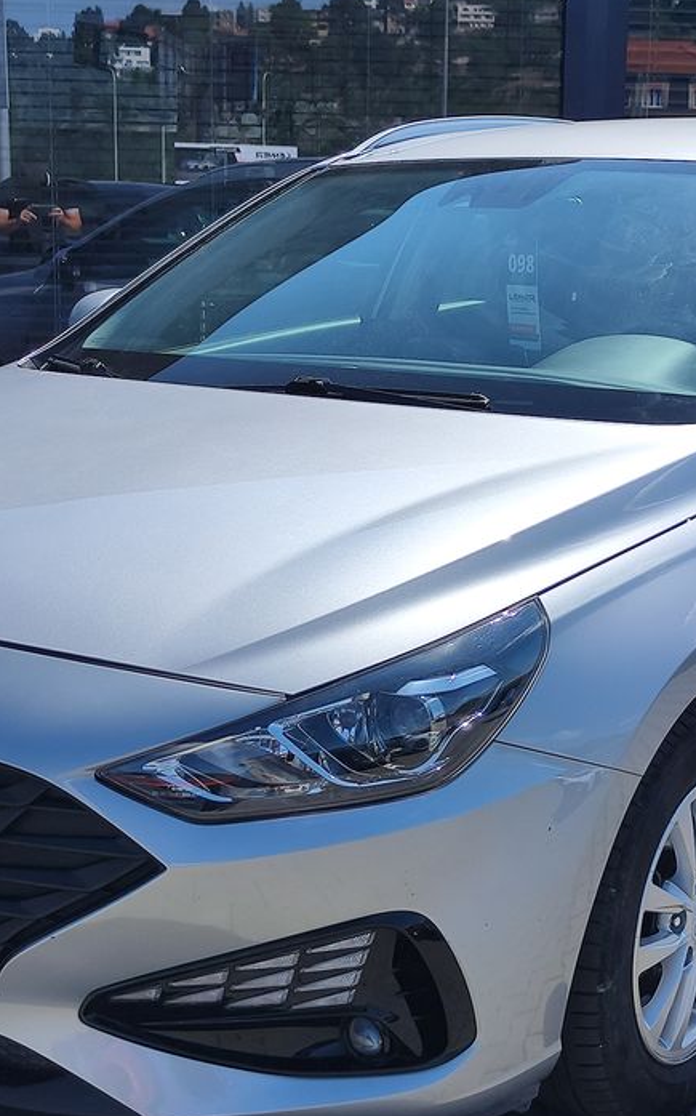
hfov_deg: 30.5
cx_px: 366
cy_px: 653
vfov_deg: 47.0
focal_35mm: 42
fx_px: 1276
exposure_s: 1/1320
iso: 50
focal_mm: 7.01
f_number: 1.69
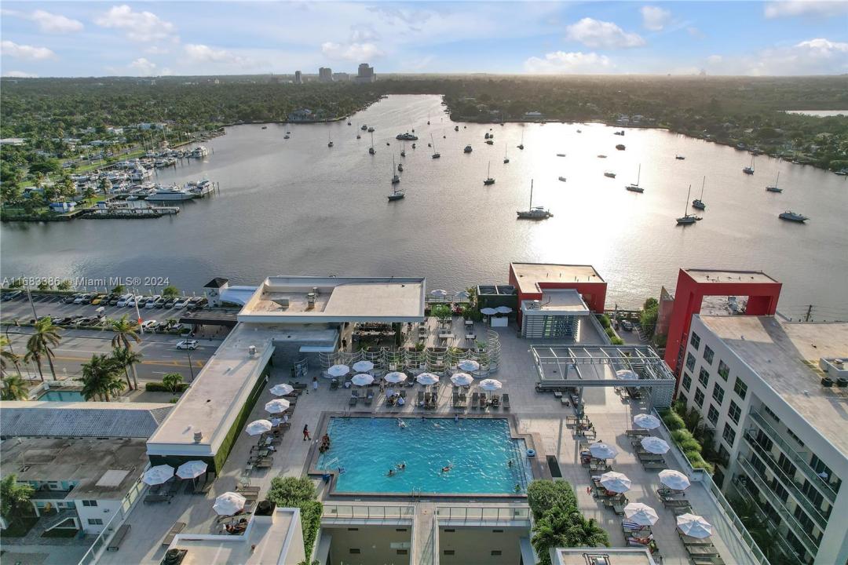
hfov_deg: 78.6
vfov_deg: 57.2
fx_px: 518
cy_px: 282
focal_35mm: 22
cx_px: 424
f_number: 2.8
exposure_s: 1/350
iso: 100
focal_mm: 8.38
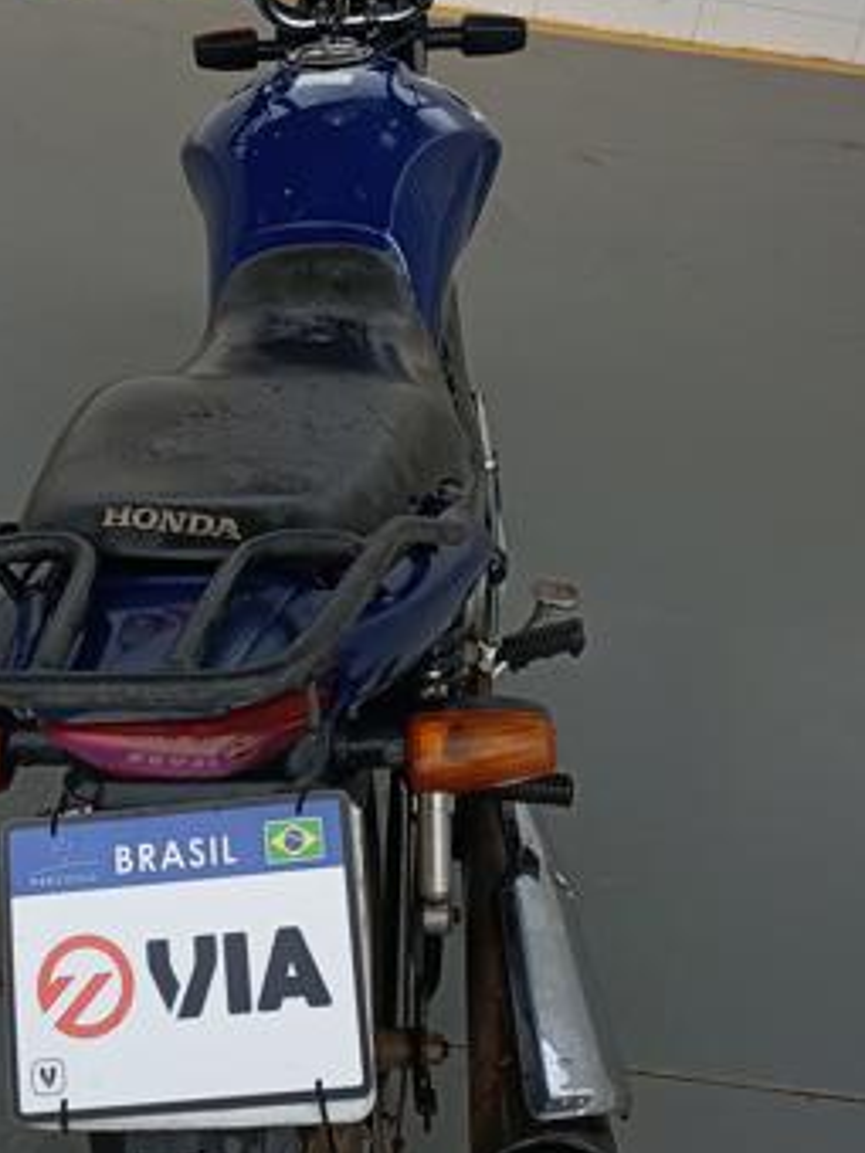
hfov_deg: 29.6
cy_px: 275
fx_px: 1633
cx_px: 339
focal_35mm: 49
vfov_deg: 37.8
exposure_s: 1/824
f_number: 1.8
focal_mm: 4.81
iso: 149
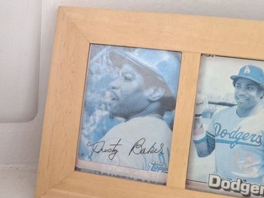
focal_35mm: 77
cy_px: 67
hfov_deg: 23.6
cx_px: -32
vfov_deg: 19.1
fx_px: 587
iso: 320
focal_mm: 4.69
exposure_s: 1/30
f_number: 1.8
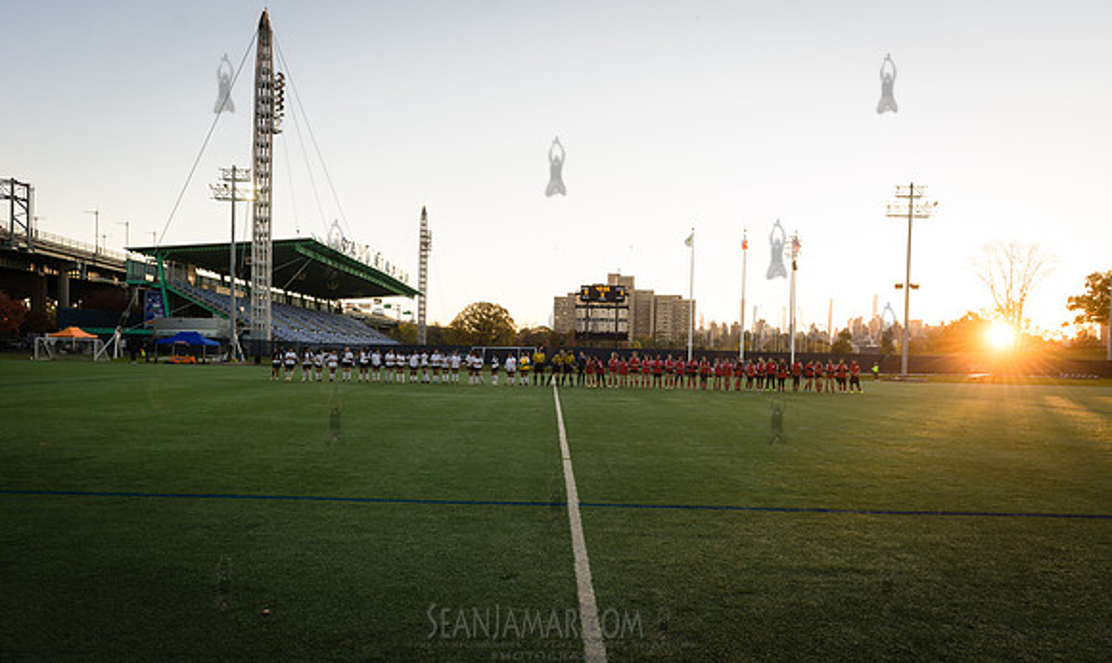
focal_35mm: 25
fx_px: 742
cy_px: 371
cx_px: 556
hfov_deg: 73.7
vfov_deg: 48.1
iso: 250
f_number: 5
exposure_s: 1/200
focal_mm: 24
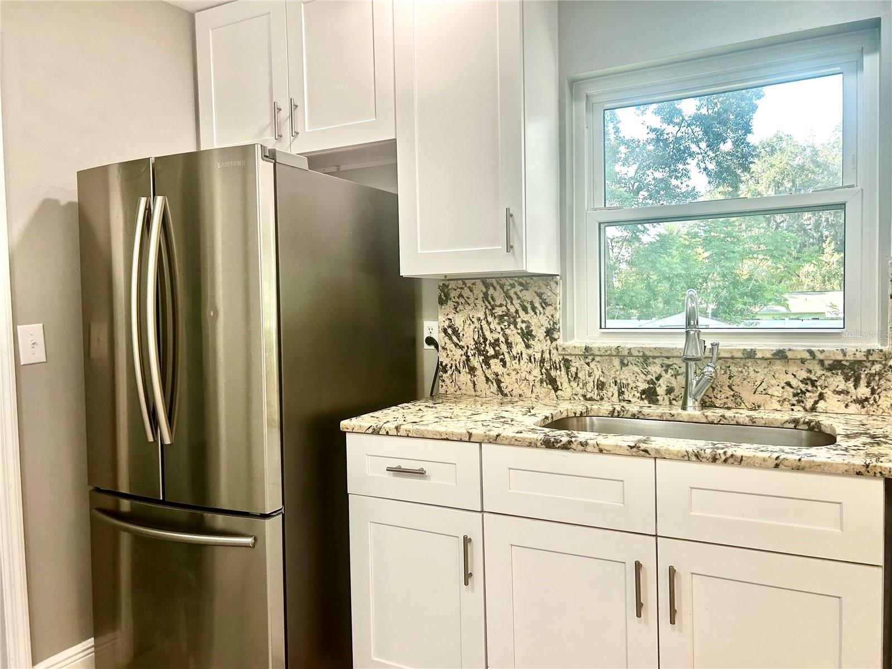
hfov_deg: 67.3
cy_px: 334
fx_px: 670
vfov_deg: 53.1
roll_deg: +1.8
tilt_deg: -2.4
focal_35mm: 26
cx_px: 446
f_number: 1.5
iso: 64
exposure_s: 1/120
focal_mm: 5.7
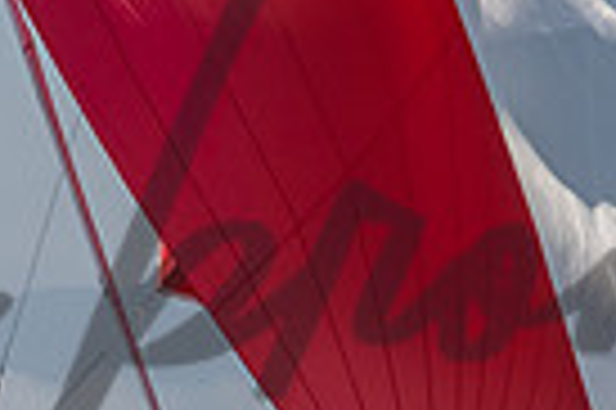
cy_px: 250
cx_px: 423
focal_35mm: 466
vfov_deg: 2.9
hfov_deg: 4.4
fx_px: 7964
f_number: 9
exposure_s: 1/640
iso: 640
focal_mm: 110
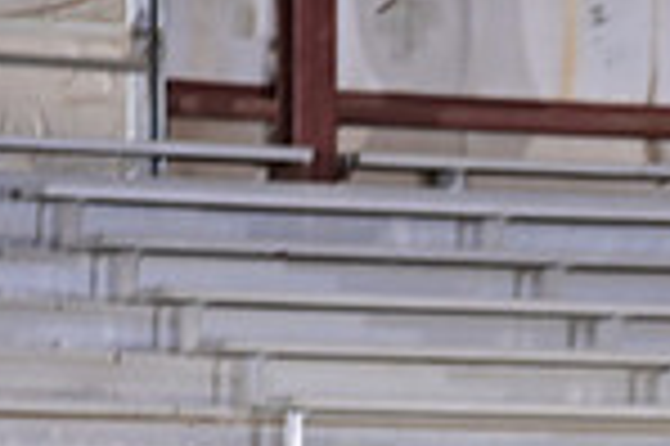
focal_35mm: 778
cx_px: 1016
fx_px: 14463
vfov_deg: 1.8
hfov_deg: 2.6
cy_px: 858
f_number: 3.2
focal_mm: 200
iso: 1250
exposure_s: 1/200
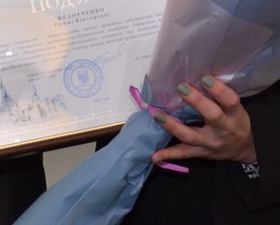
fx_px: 2772
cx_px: 91
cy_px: -178
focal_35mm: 334
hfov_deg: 5.8
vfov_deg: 4.6
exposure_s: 1/250
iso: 800
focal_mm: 50
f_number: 5
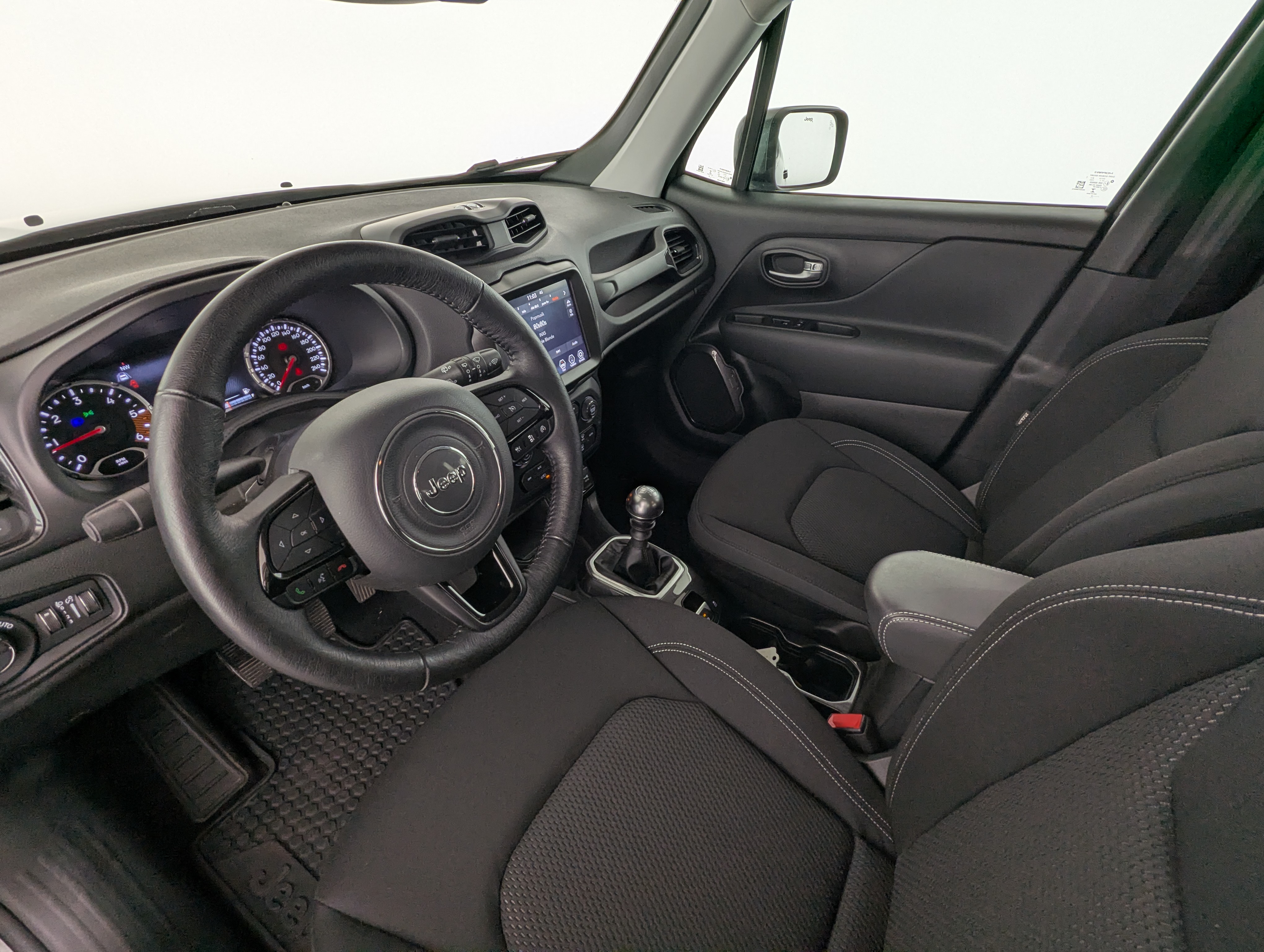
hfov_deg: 94.4
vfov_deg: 78.2
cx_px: 632
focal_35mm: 16
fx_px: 585
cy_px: 476
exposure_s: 1/54.6
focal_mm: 2.35
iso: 43
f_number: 2.2
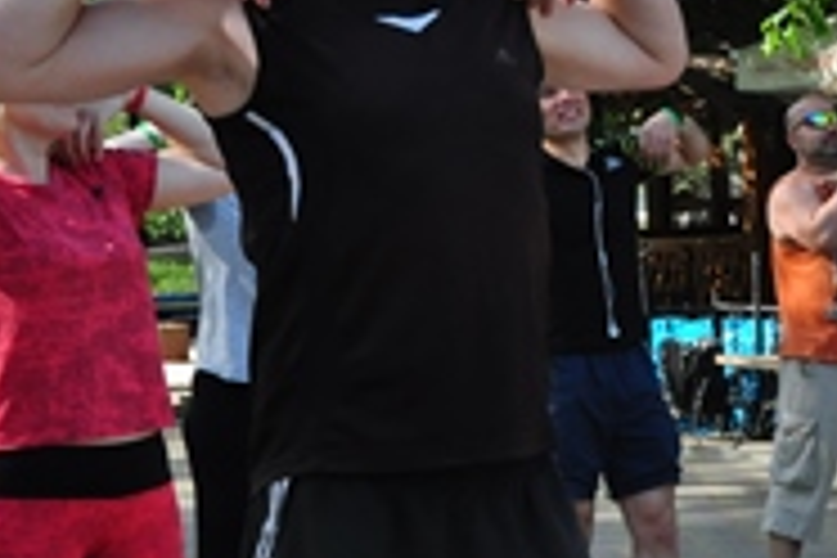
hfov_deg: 12.7
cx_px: 1148
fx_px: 3603
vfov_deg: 8.8
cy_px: 443
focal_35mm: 155
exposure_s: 1/320
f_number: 10
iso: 800
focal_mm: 32
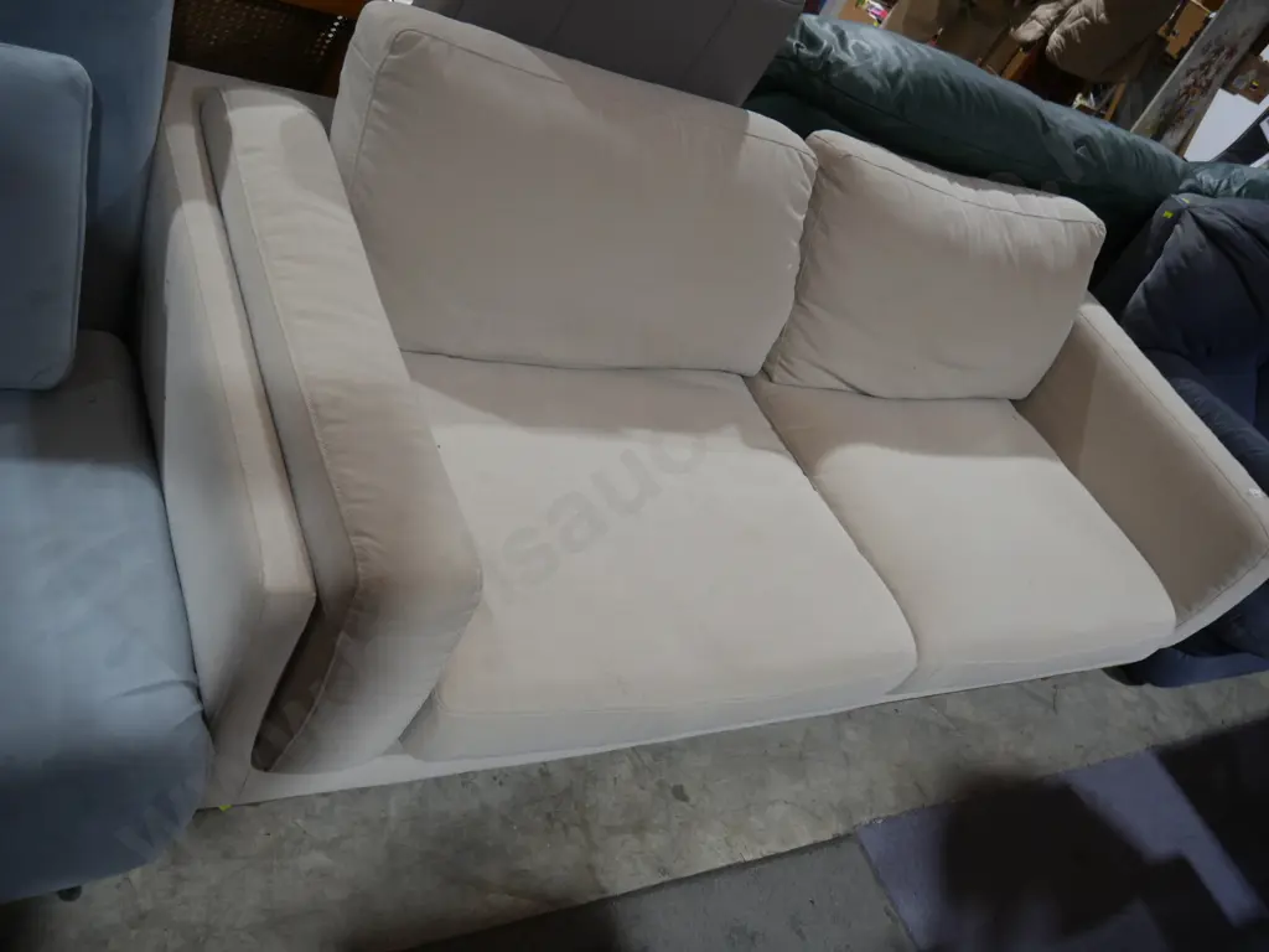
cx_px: 634
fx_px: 1100
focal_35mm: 30
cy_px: 476
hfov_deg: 60.0
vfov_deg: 46.8
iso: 320
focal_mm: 15
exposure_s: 1/60
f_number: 3.6
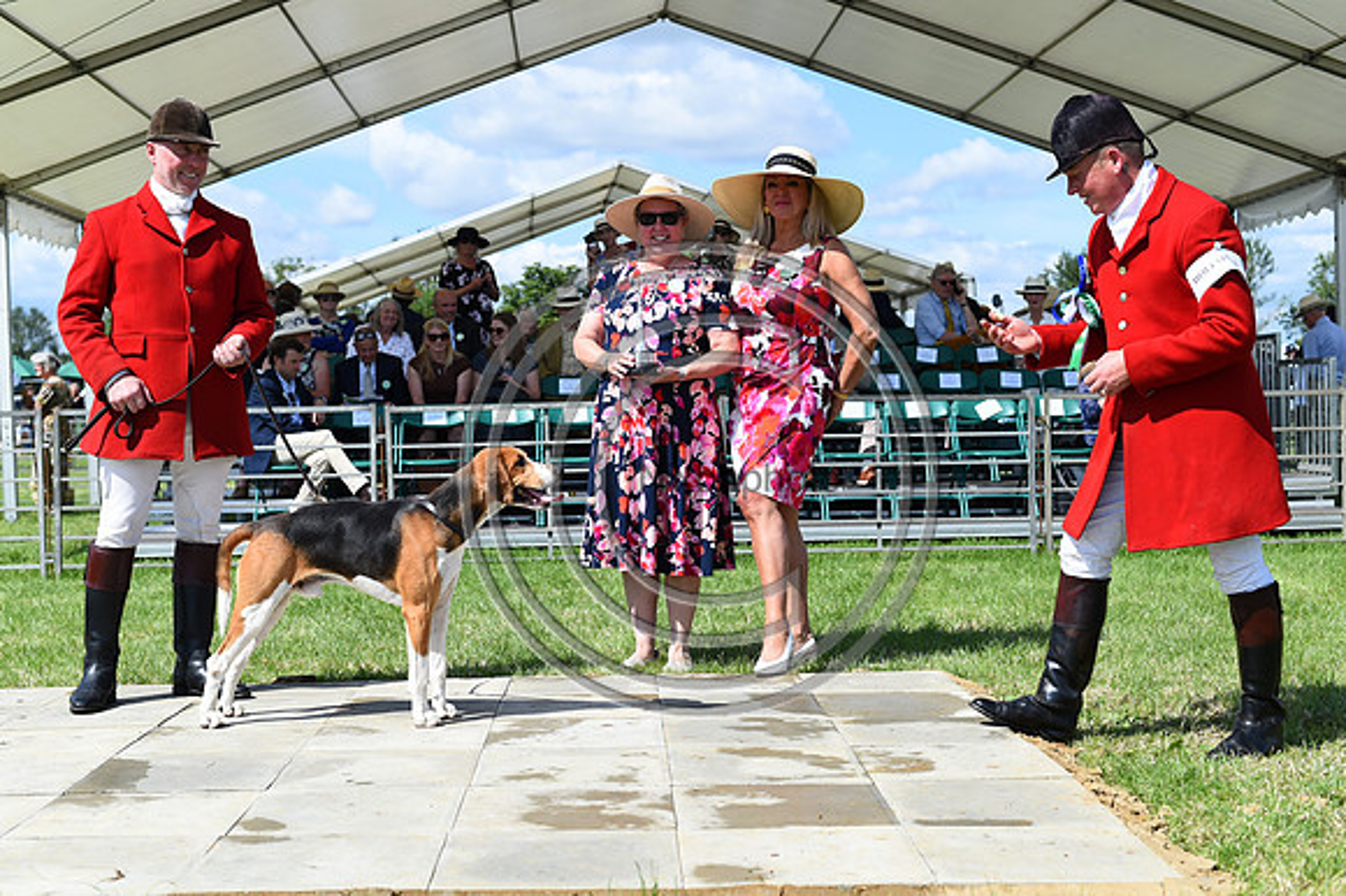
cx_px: 673
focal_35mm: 50
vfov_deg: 27.0
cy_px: 448
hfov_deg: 39.6
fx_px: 1868
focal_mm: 50
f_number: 5.6
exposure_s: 1/1250
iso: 200
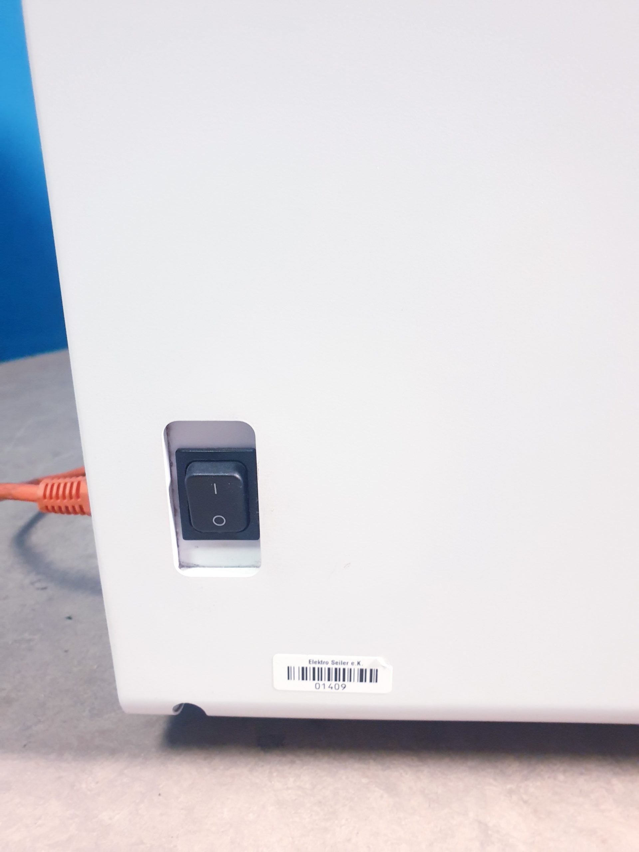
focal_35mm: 26
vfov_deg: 67.3
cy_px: 426
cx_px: 320
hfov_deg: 53.1
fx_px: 640
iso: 320
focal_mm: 4.3
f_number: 2.4
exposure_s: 1/17
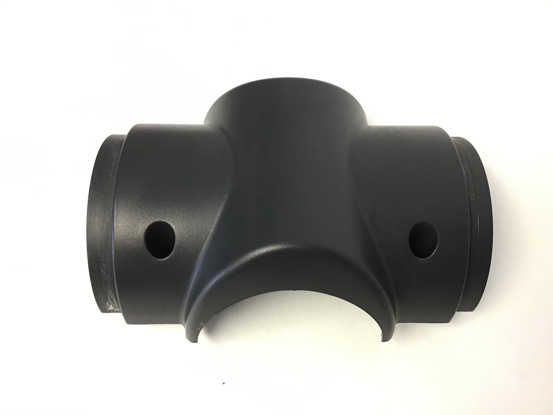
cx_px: 276
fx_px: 495
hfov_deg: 58.4
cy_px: 208
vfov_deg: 45.4
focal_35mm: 31
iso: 50
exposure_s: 1/30
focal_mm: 3.3
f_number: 2.4
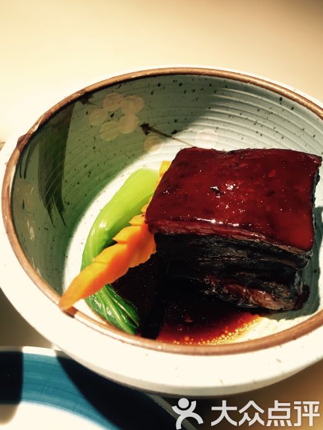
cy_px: 218
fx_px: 386
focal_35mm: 31
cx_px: 164
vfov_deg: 58.4
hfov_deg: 45.4
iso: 80
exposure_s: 1/33
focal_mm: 4.15
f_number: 2.2
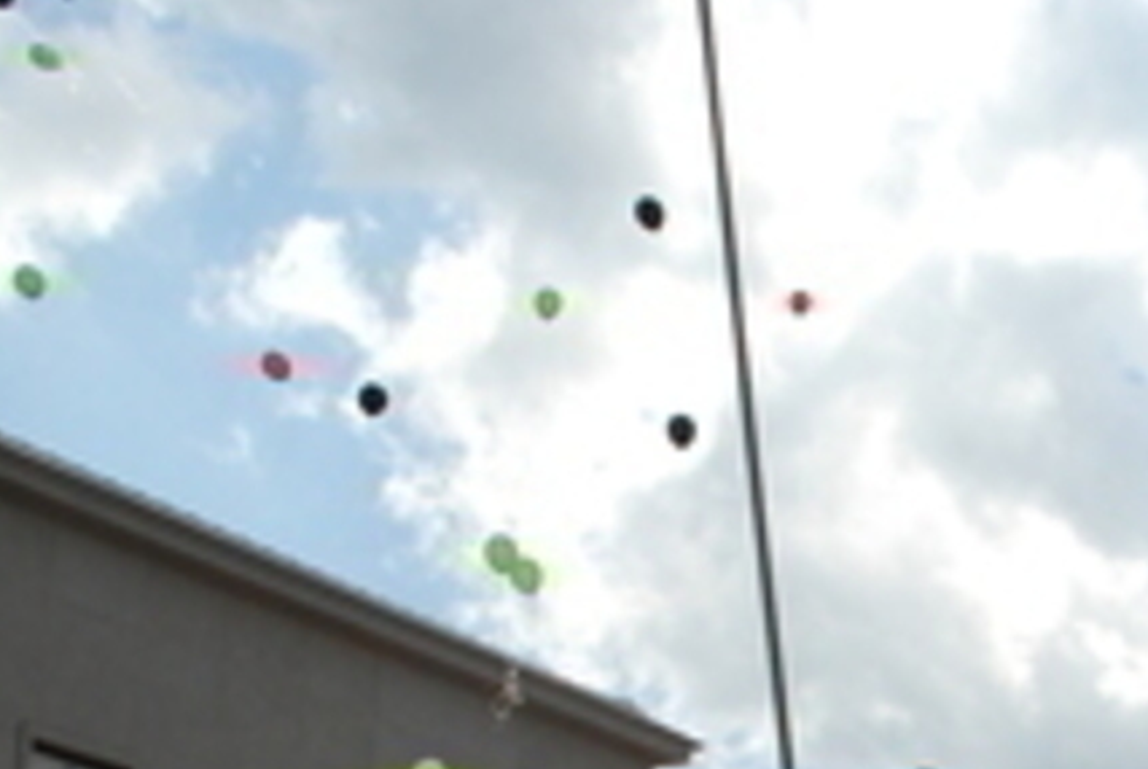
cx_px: 1385
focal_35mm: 90
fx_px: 2874
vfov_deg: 14.6
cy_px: 1011
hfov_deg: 21.0
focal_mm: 20
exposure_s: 1/1500
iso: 250
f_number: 5.6
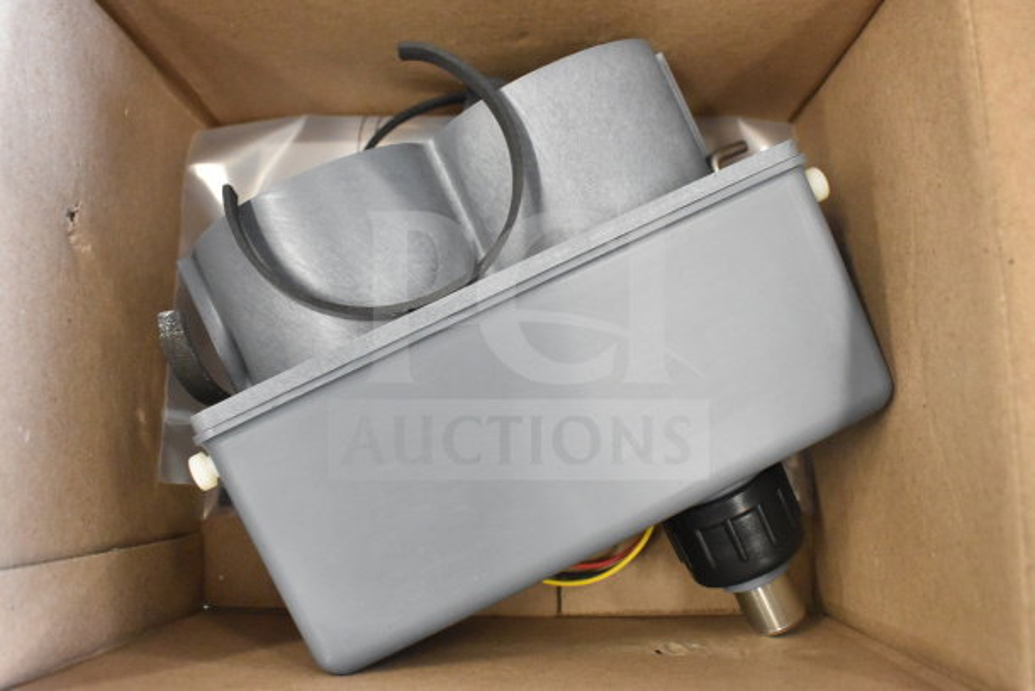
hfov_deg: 61.9
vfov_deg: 43.6
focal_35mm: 30
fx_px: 863
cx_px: 518
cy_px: 346
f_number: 6.3
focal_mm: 20
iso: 6400
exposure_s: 1/160
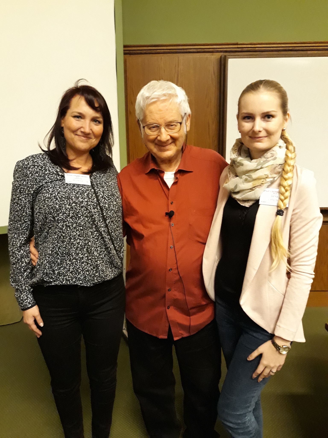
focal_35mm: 27
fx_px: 341
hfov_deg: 51.4
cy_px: 219
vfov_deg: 65.3
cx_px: 164
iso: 500
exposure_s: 1/25
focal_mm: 3.71
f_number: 1.7
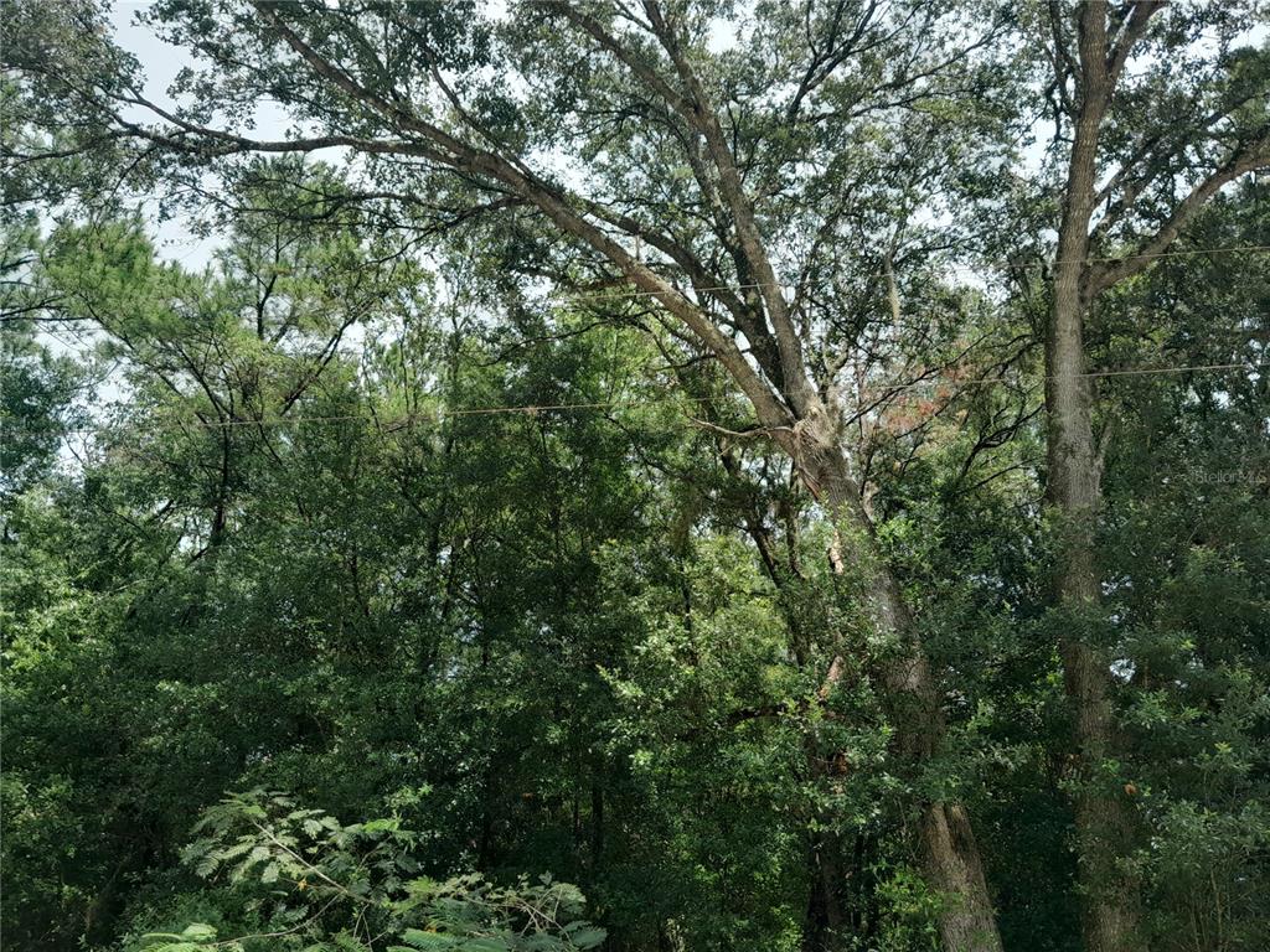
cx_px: 635
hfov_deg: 65.3
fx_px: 991
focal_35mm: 27
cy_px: 476
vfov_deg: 51.4
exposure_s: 1/147
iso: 40
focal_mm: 4
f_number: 1.8
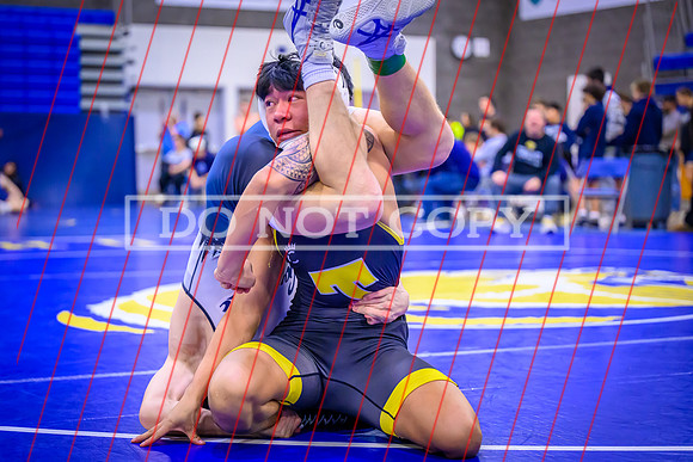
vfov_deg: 17.8
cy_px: 225
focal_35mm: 77
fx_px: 1475
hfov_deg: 26.4
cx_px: 330
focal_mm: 71
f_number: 2.8
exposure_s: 1/640
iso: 6400
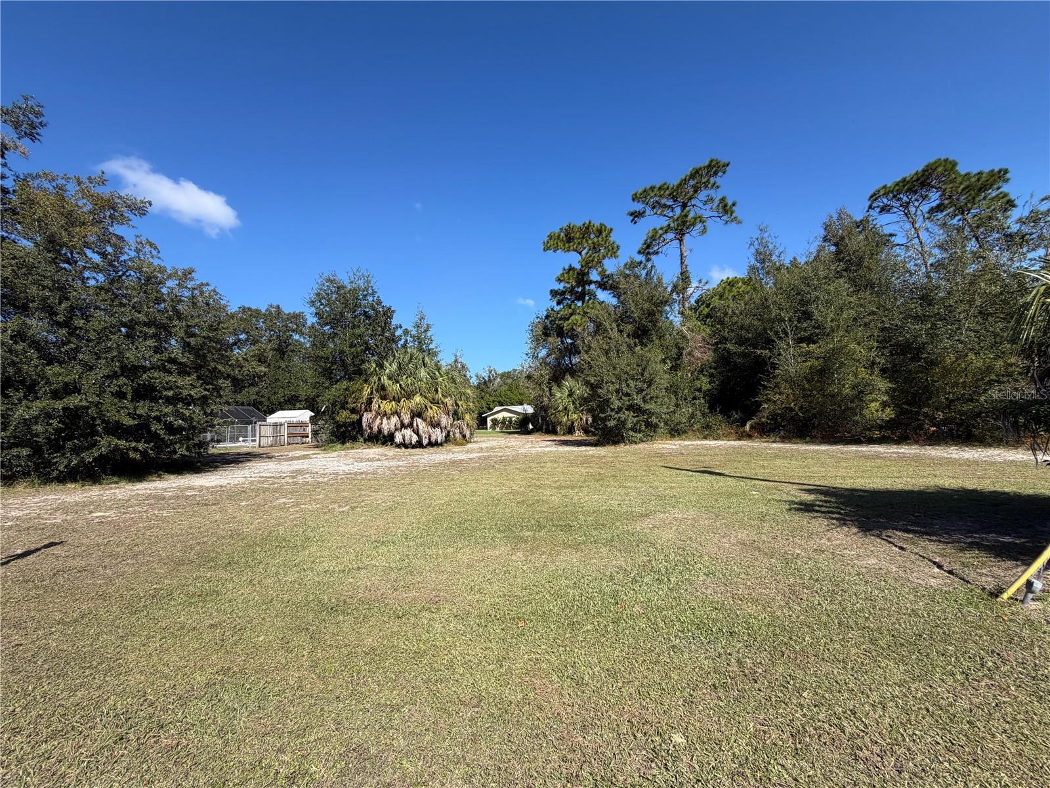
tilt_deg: +3.3
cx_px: 525
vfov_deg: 85.7
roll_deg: +2.6
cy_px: 394
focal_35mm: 14
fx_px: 425
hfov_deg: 102.1
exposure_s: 1/770
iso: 32
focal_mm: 2.22
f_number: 2.2
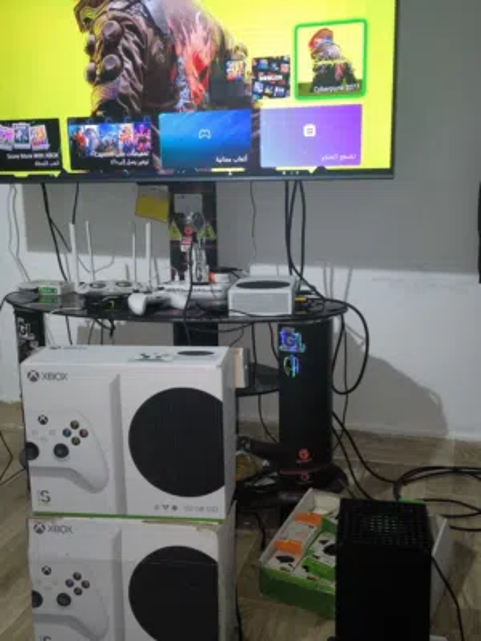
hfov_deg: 40.7
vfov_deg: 52.6
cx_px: 240
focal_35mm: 35
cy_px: 320
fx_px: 648
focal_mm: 6.92
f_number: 1.9
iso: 640
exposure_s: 1/50
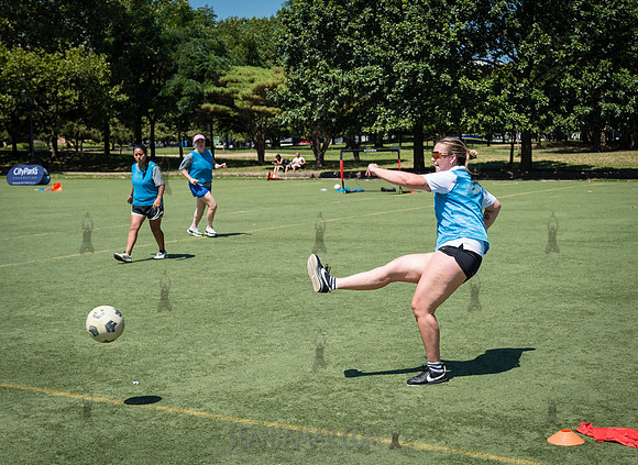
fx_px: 1065
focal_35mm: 58
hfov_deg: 33.2
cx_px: 389
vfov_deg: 24.6
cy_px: 205
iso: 200
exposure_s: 1/1250
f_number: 4
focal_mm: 48
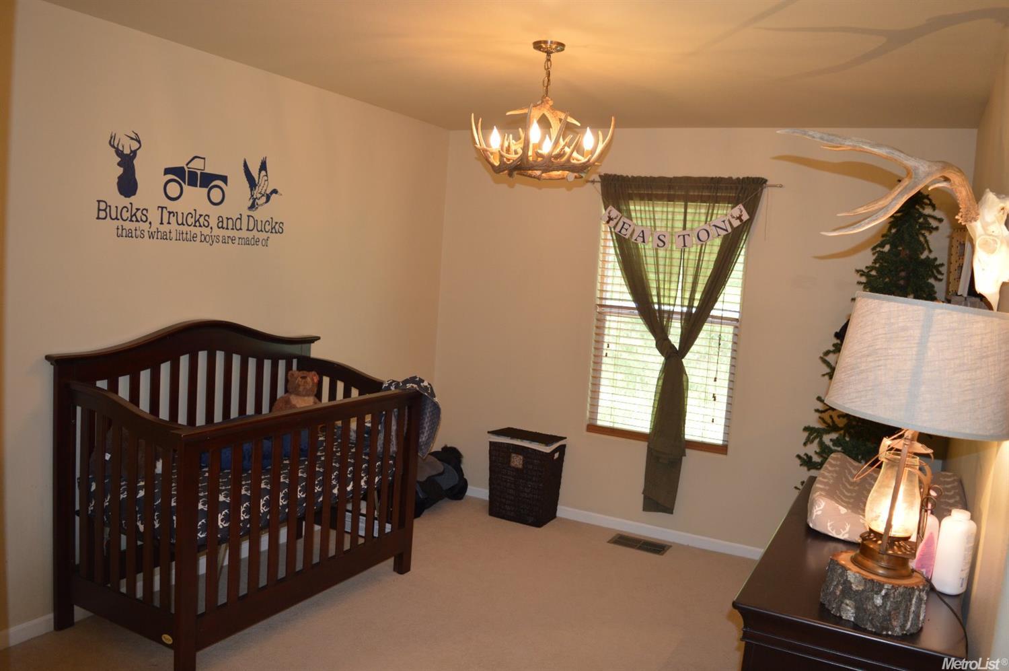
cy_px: 336
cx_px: 504
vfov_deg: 47.8
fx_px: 756
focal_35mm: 27
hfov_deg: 67.4
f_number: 3.5
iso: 500
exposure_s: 1/60
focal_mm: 18
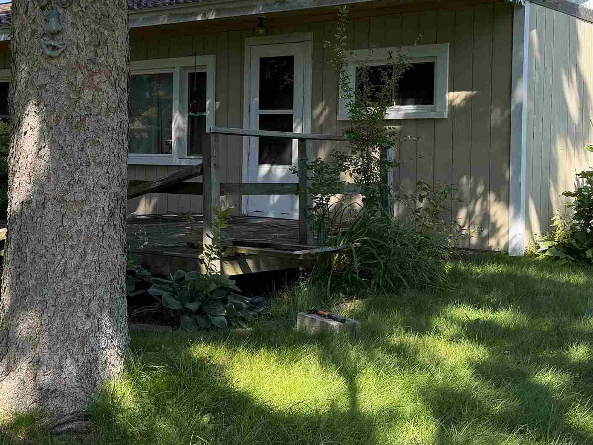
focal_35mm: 53
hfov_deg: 36.2
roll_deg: -0.9
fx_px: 908
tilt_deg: -1.2
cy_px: 166
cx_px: 291
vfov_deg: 27.4
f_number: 1.78
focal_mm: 6.76
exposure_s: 1/1812
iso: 100
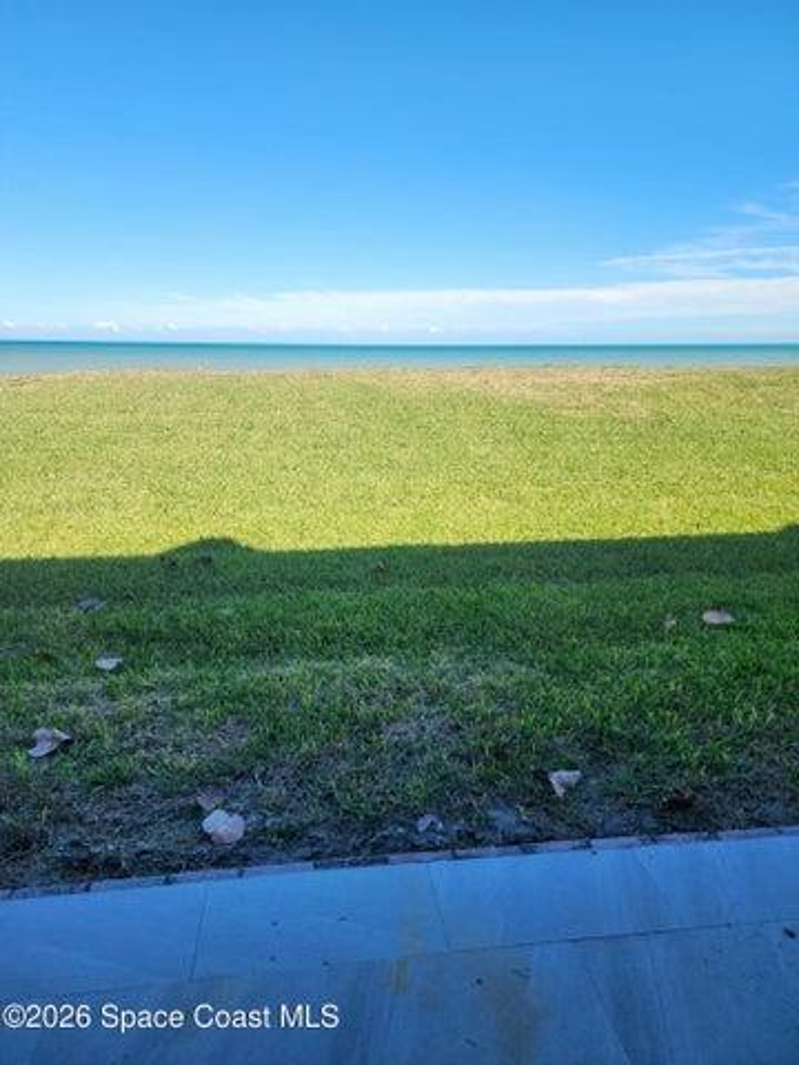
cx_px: 400
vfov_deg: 73.9
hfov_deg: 58.9
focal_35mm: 23
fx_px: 708
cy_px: 532
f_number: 1.8
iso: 12
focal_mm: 6.4
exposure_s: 1/621
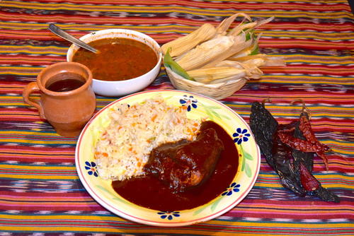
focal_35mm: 51
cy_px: 118
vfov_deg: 26.5
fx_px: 502
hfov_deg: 38.9
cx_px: 177
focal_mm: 34
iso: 1600
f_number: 4
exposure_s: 1/60
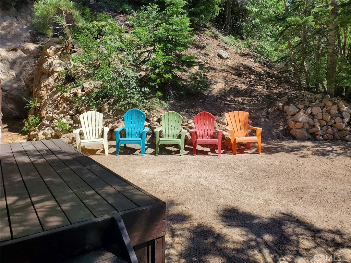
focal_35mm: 26
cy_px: 132
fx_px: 264
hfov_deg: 67.3
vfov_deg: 53.1
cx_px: 176
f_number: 2.4
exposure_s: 1/1503
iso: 50
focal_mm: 4.3
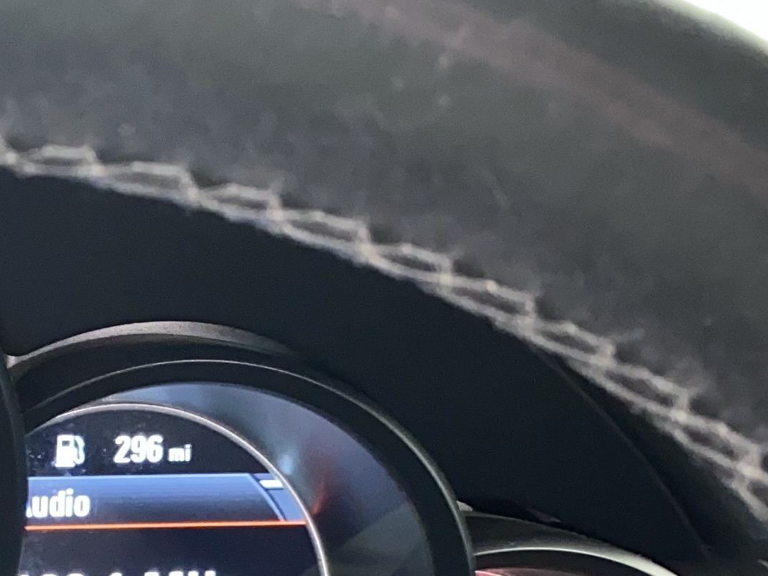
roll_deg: -1.4
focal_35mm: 97
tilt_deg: -31.5
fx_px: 2152
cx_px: -259
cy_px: 972
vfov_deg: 13.9
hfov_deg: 18.6
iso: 125
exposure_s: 1/4
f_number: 1.8
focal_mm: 4.25
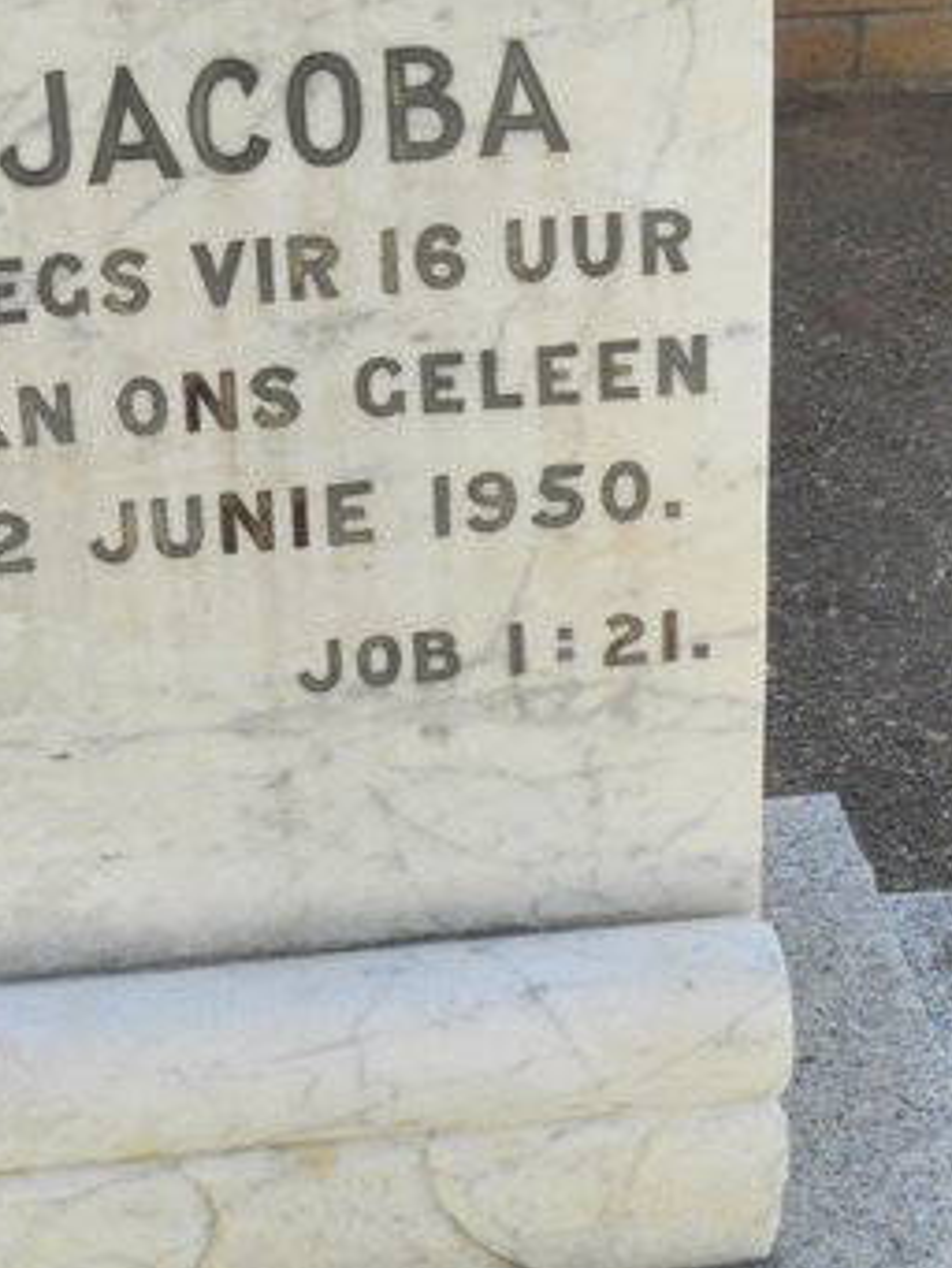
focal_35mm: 61
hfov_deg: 24.0
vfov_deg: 31.6
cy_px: 703
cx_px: 439
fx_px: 2235
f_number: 6.3
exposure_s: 1/125
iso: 200
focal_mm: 4.6
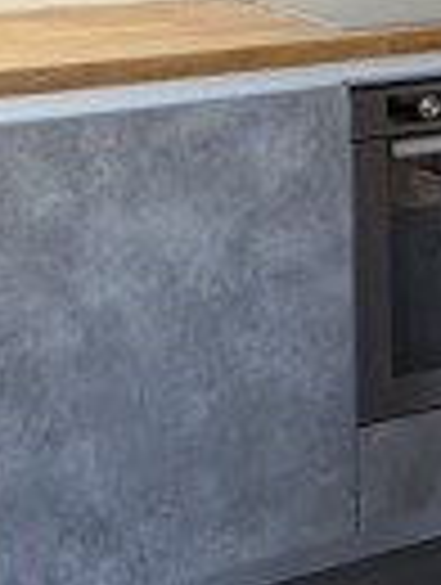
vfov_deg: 21.5
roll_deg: +0.5
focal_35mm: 86
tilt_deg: -4.6
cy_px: -72
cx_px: 486
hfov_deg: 16.7
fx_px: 1456
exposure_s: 1/121
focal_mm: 2.22
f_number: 2.2
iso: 250
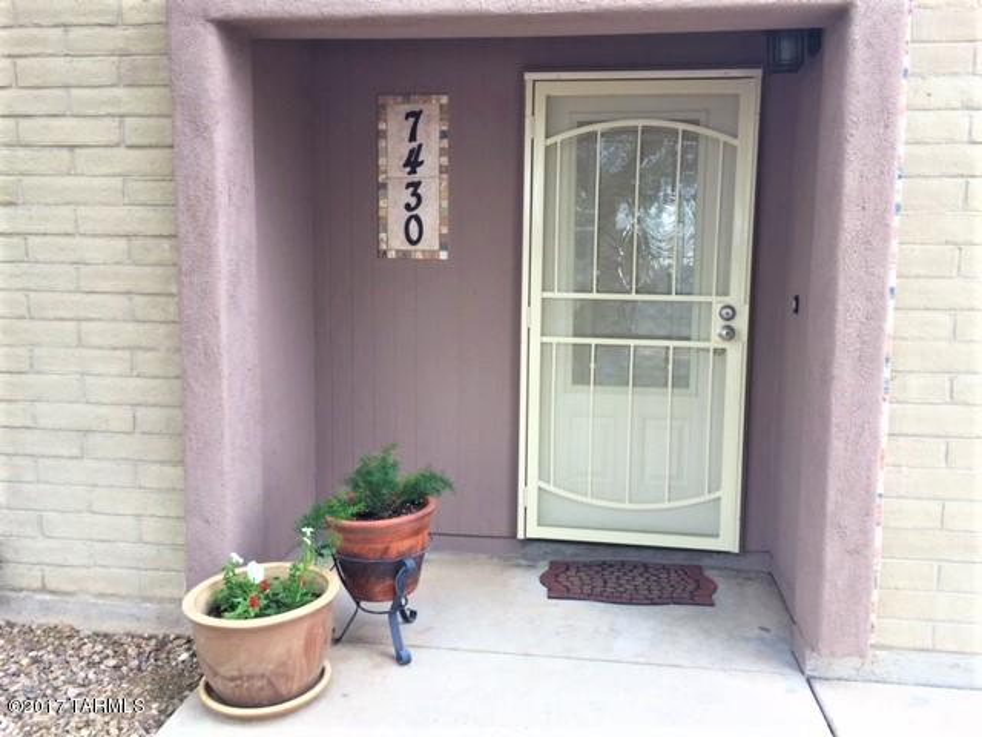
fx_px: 823
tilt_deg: -7.1
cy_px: 368
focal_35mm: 29
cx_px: 491
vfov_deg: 48.2
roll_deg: -0.8
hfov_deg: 61.7
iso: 32
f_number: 2.2
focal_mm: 4.15
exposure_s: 1/265
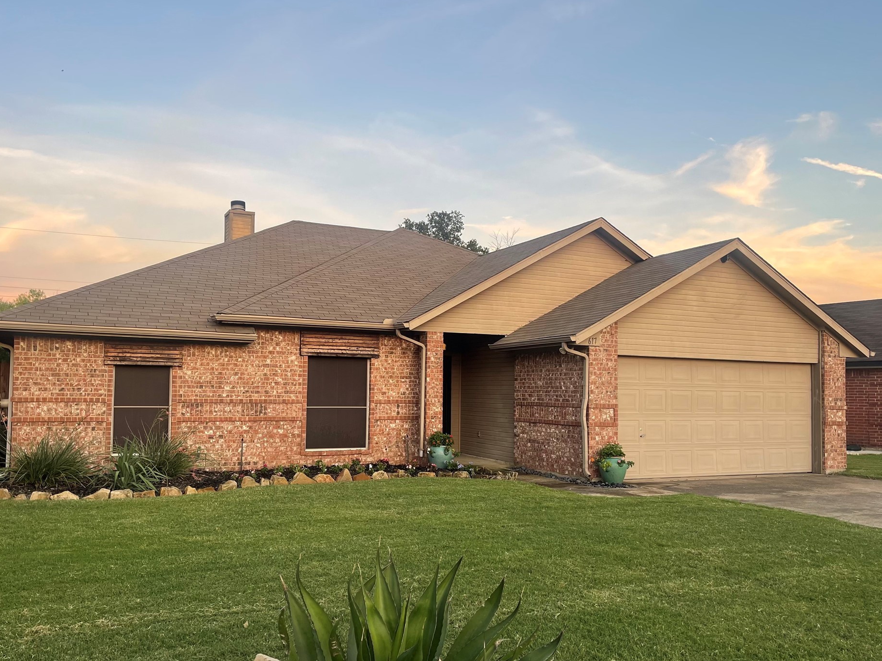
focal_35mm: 28
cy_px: 353
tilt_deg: +2.1
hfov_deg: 63.3
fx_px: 713
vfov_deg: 49.7
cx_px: 400
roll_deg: -1.1
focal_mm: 5.1
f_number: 1.6
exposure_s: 1/121
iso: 40
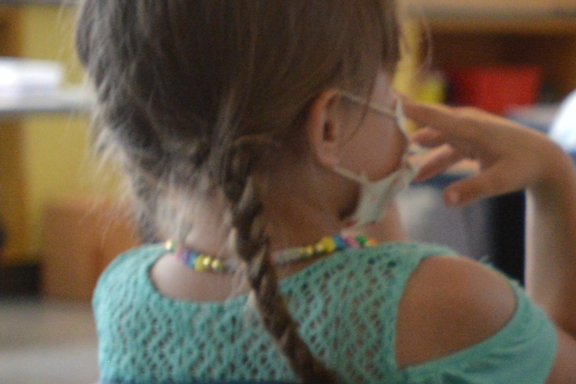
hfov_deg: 10.7
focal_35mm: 175
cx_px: 1191
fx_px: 2801
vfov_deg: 7.8
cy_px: 362
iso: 1600
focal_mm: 35
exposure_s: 1/80
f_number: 2.8
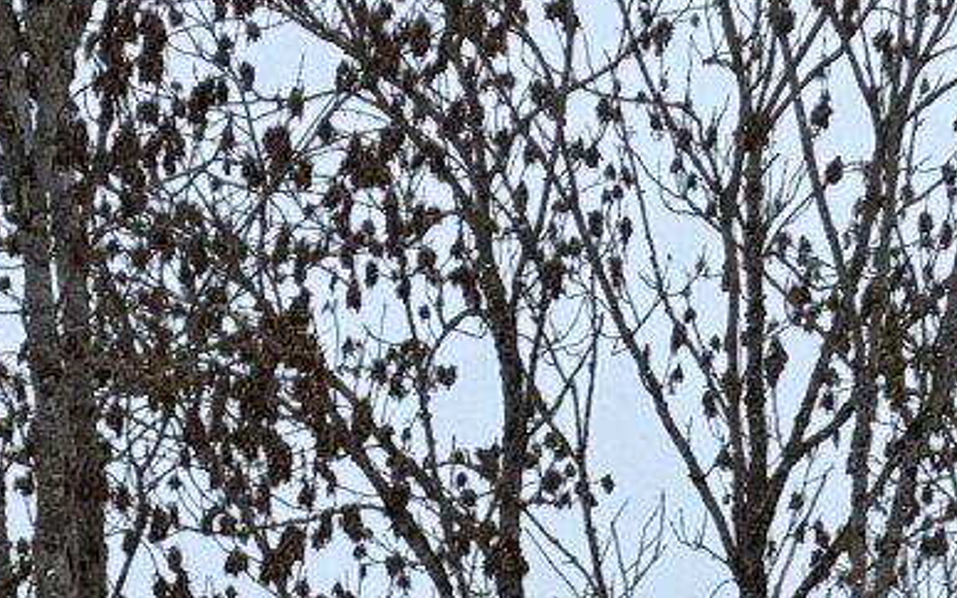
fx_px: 4461
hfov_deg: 11.9
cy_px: 2941
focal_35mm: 171
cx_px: -237
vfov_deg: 5.7
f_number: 1.78
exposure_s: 1/1727
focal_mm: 6.76
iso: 80
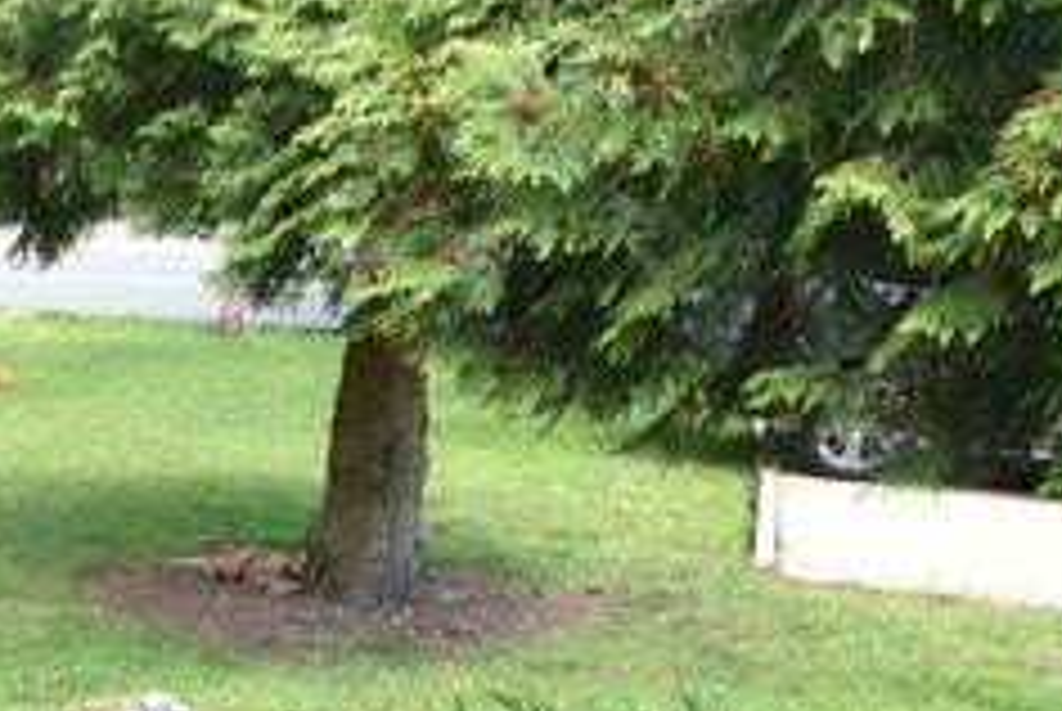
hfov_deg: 27.1
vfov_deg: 17.8
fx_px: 1920
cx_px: -234
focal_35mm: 65
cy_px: 1195
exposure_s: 1/160
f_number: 6.3
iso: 400
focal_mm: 10
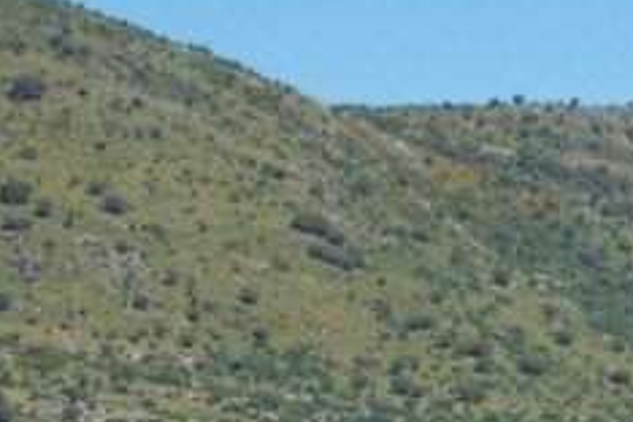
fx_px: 6350
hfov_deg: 5.7
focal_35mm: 361
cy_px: 886
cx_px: 950
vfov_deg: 3.8
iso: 400
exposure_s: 1/1600
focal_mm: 55
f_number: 5.6
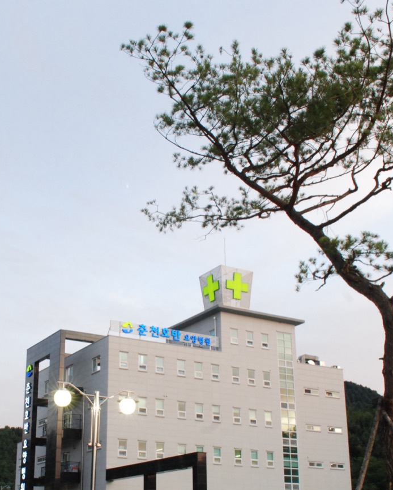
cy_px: 302
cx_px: 136
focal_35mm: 52
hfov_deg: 29.0
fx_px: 756
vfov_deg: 35.8
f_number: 14
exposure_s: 1/10
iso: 800
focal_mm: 20
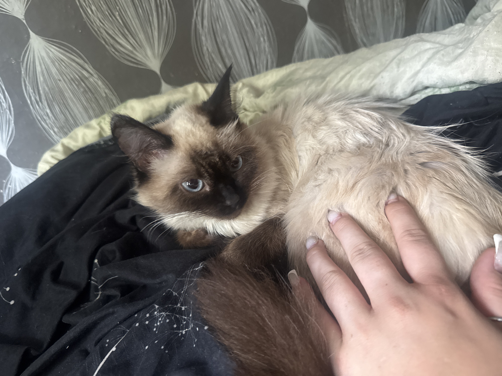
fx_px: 348
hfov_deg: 71.6
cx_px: 251
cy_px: 188
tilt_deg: -28.9
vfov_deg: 56.8
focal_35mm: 24
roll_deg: +22.4
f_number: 1.78
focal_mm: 6.76
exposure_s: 1/37
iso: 800
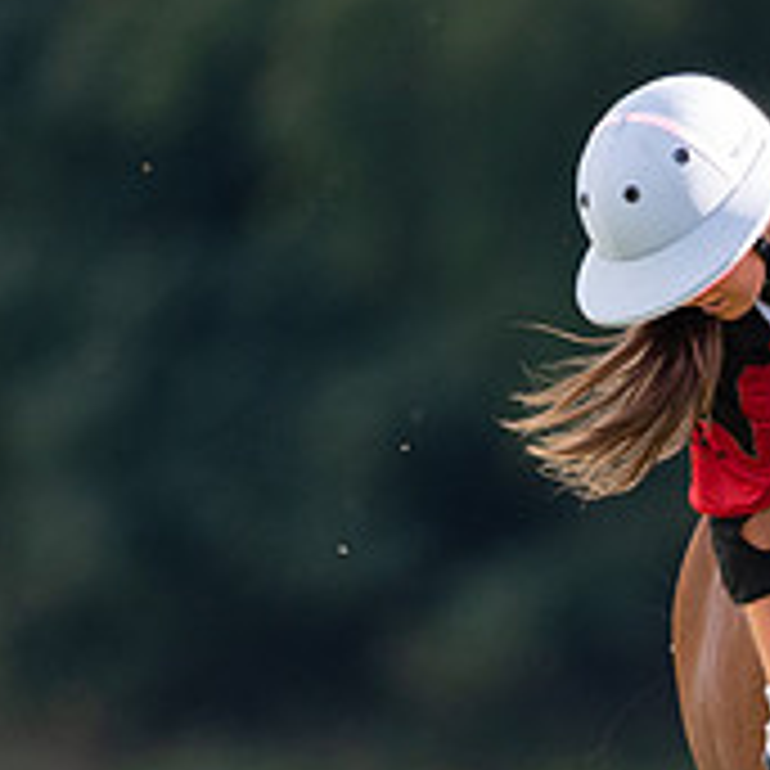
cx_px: 761
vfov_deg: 0.7
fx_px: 65432
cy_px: 402
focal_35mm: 2600
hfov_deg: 0.7
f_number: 4
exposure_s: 1/1000
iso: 500
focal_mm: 500
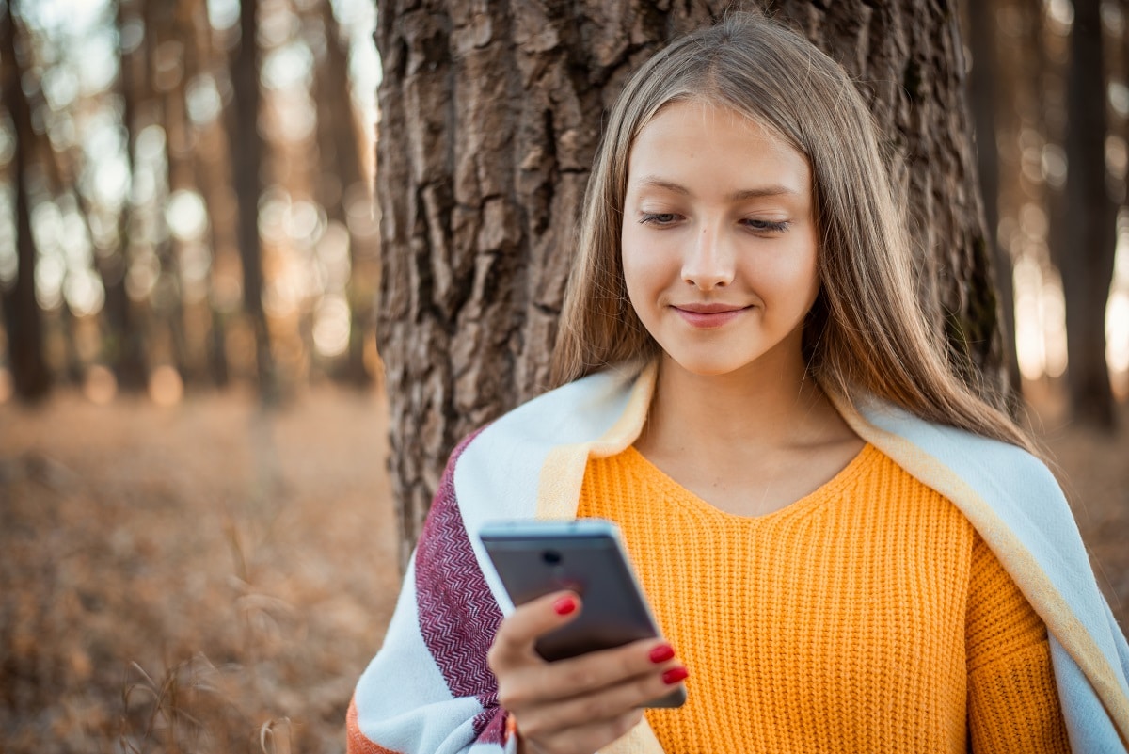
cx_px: 564
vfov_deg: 27.0
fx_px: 1569
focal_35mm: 50
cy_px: 377
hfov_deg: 39.6
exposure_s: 1/160
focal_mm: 50
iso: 100
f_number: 2.2
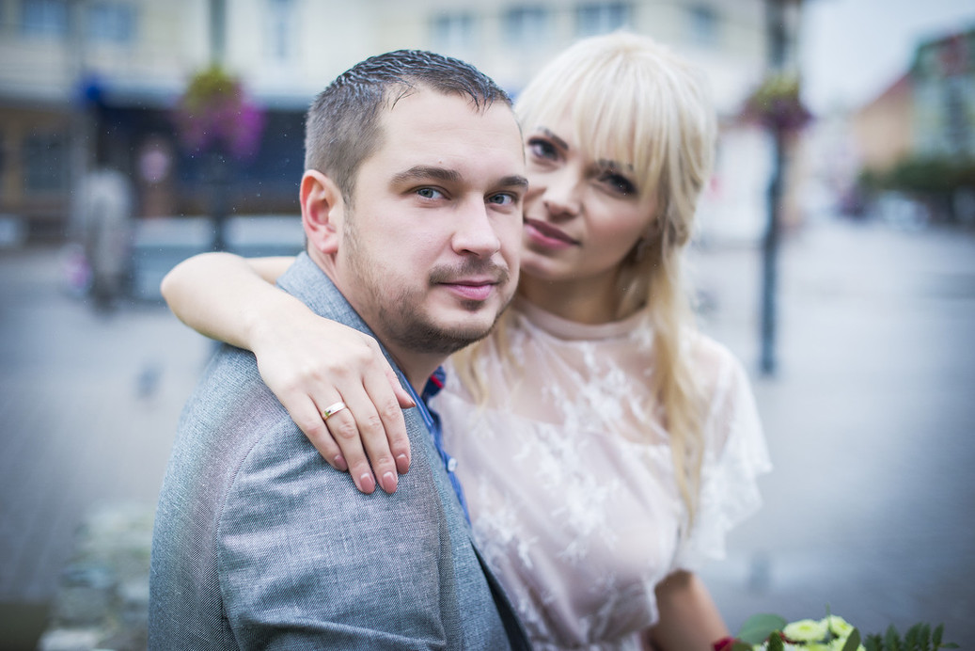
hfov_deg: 39.6
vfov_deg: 27.0
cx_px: 488
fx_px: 1354
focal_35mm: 50
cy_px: 326
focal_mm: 50
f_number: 2.2
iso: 250
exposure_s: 1/1600
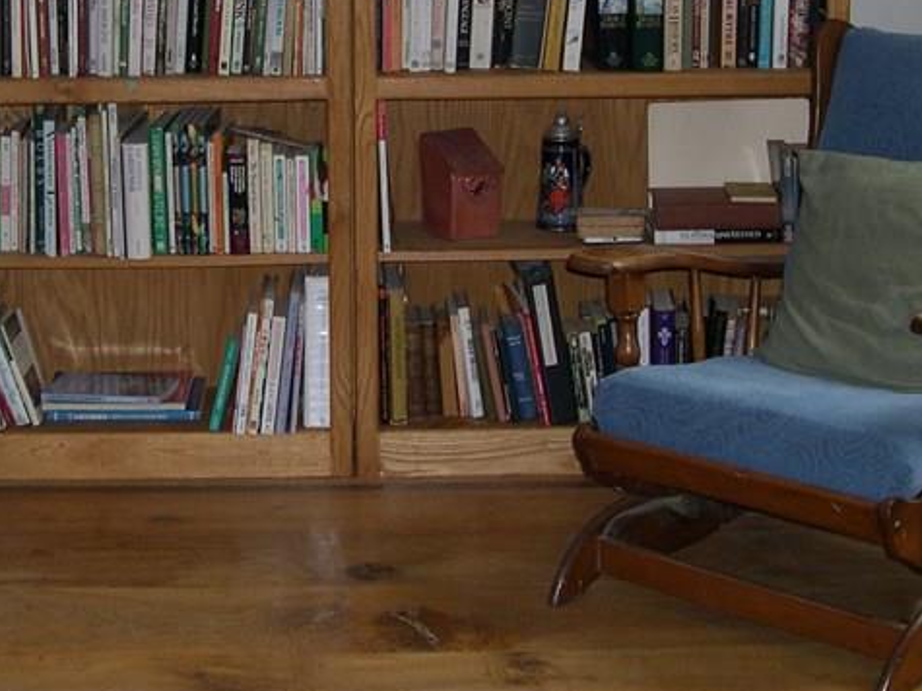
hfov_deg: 23.8
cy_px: 130
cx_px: 365
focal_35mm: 82
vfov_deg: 17.8
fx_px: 2184
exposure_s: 1/60
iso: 146
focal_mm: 8
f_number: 2.8
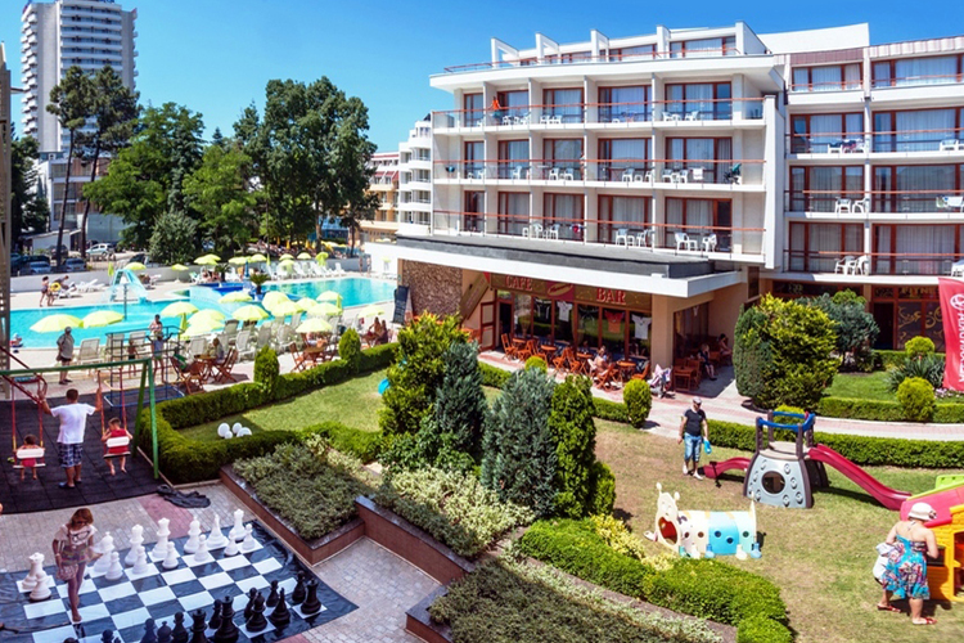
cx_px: 472
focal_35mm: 16
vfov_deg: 73.7
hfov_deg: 96.7
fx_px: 428
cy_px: 317
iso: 200
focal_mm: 15
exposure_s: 1/400
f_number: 10
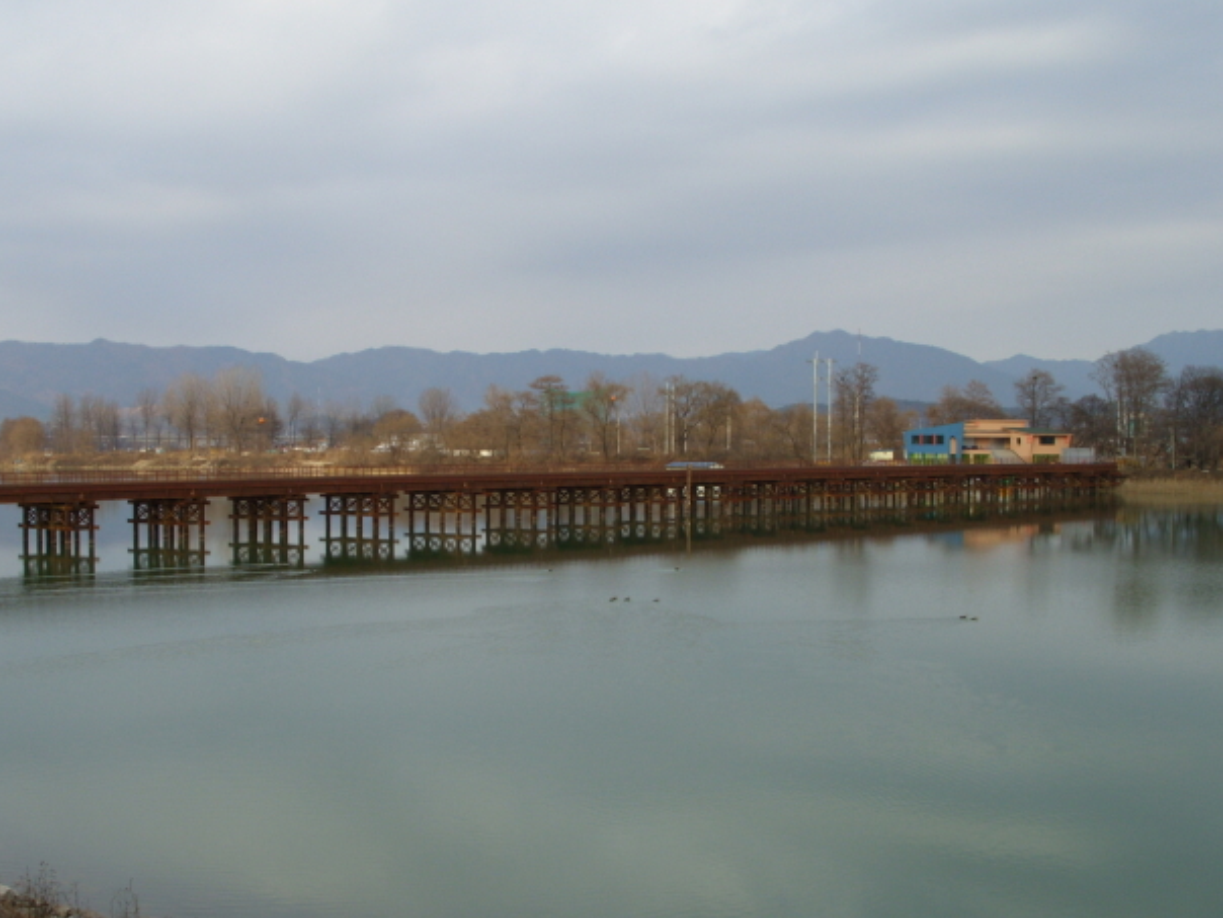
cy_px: 507
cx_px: 481
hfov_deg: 39.5
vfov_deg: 30.2
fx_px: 1696
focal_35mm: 48
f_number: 5.7
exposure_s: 1/184
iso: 50
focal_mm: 7.8
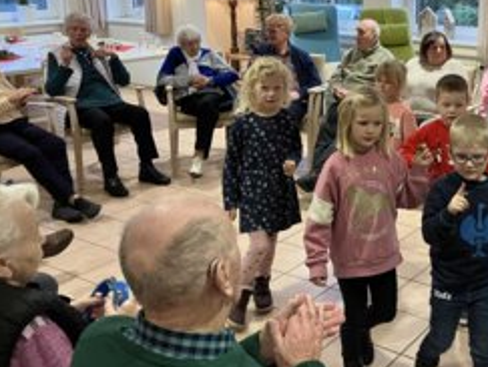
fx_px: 649
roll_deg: -0.6
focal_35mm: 46
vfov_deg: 31.2
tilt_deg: -11.4
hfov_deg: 39.4
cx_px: 396
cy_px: 108
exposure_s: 1/50
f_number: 1.8
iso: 200
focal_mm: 3.99
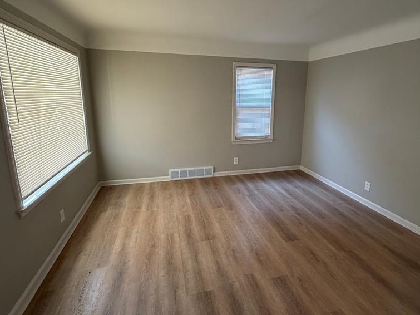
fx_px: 230
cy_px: 139
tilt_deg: -10.4
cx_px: 225
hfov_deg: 84.5
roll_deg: -0.1
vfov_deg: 68.4
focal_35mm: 19
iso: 320
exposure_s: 1/72
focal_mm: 2.22
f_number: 2.2
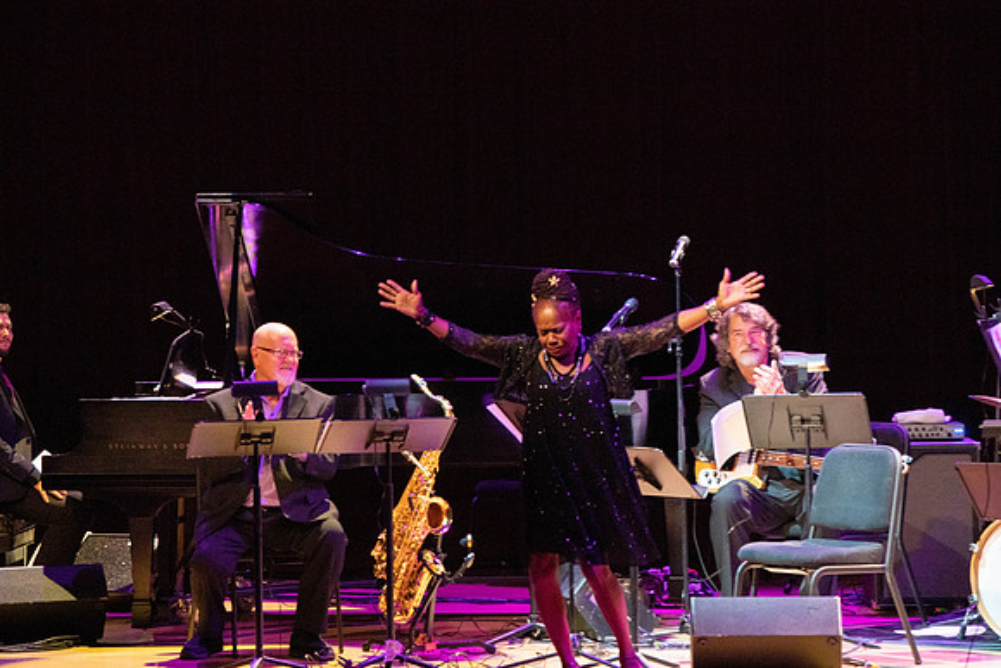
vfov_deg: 6.5
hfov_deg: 9.7
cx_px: 501
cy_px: 334
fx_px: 5900
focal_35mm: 212
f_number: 8
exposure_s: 1/320
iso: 5000
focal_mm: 212
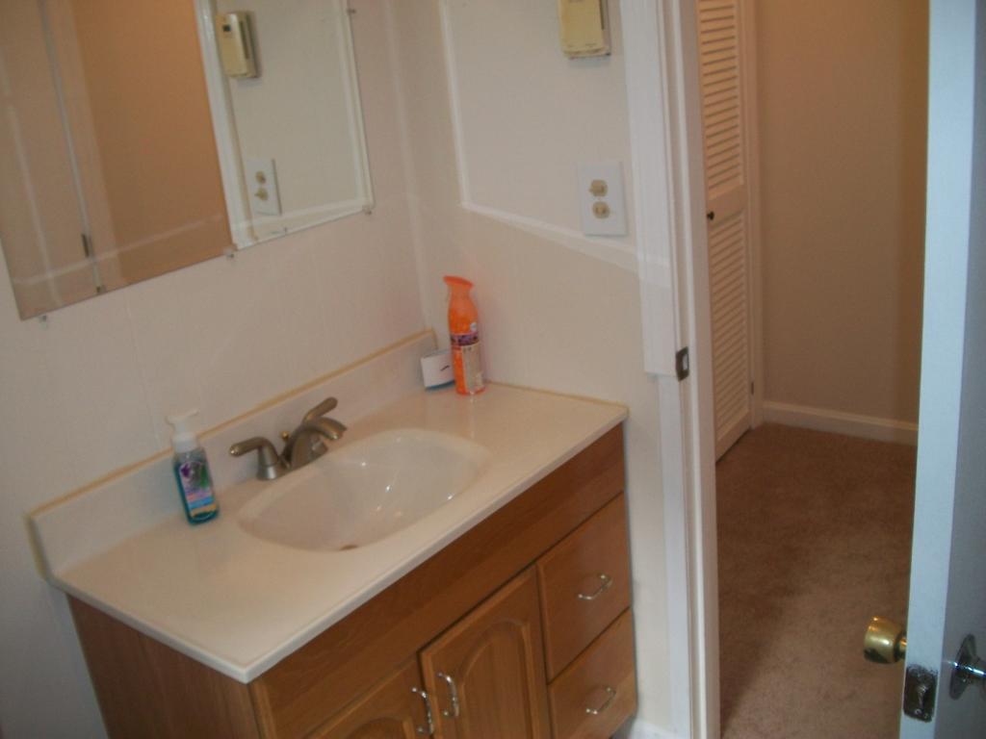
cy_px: 370
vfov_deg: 44.2
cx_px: 493
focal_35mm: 32
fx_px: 911
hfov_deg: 56.8
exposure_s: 1/30
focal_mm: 5.7
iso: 80
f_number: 2.9
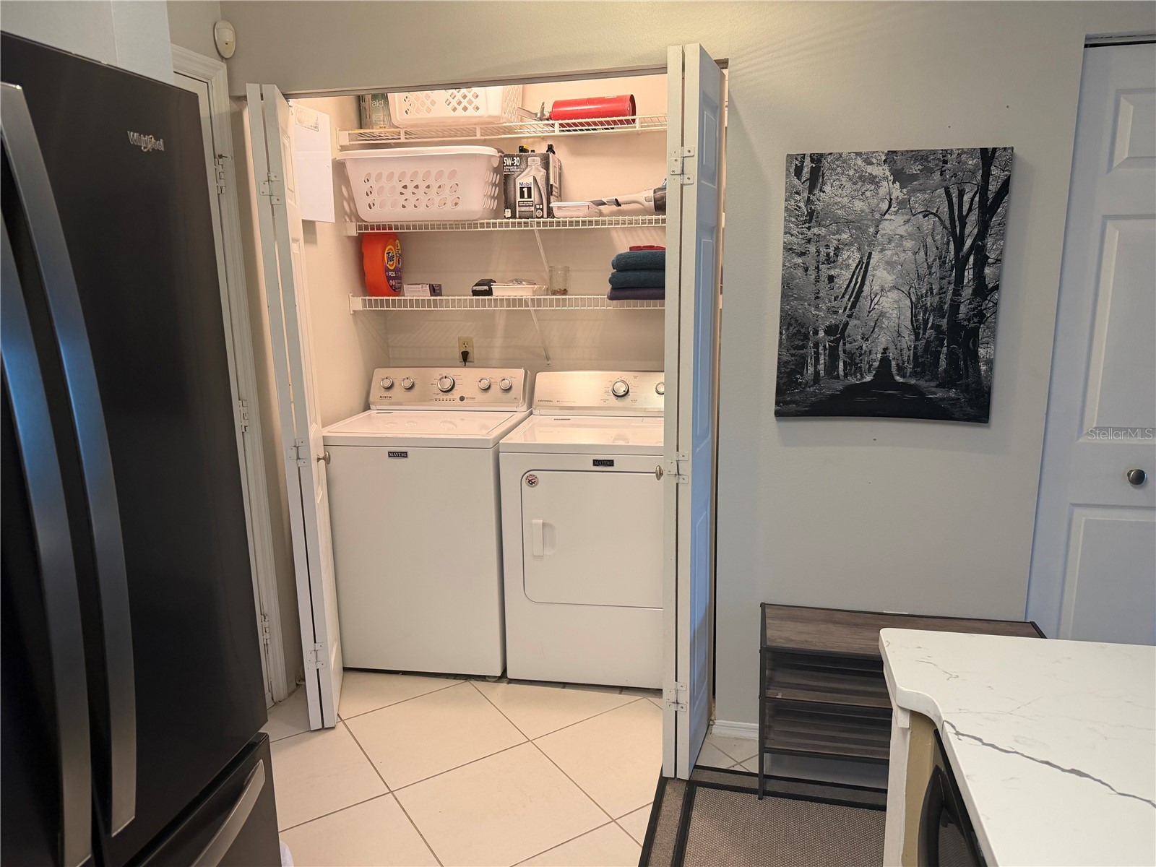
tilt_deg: -11.5
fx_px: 801
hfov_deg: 71.6
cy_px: 434
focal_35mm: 24
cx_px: 578
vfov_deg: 56.8
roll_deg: +1.1
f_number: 1.78
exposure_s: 1/60
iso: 200
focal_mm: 6.76
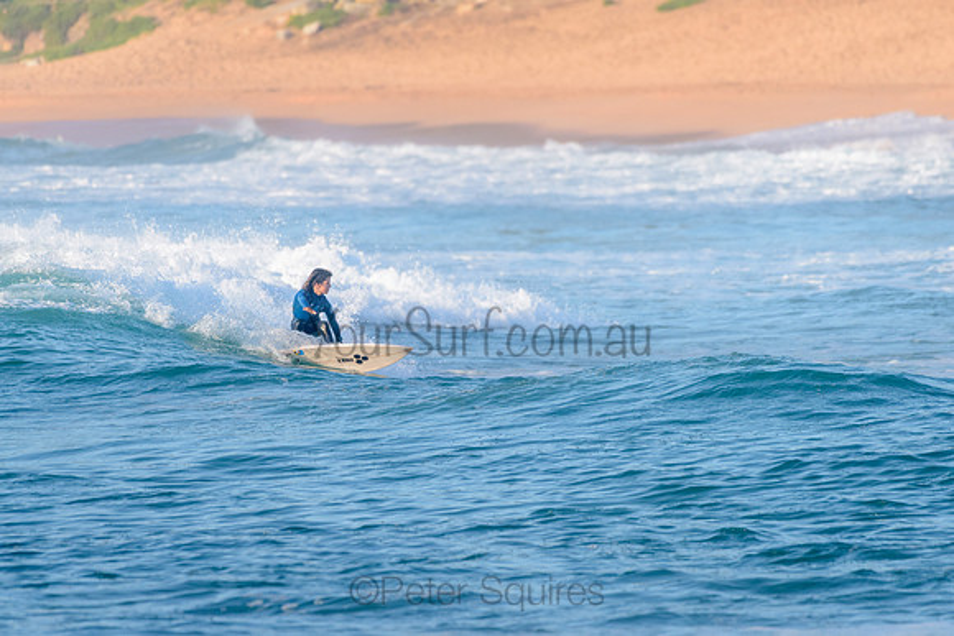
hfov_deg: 3.4
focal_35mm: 612
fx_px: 16228
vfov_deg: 2.2
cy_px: 298
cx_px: 432
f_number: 5.6
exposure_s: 1/2000
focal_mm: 500
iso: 800
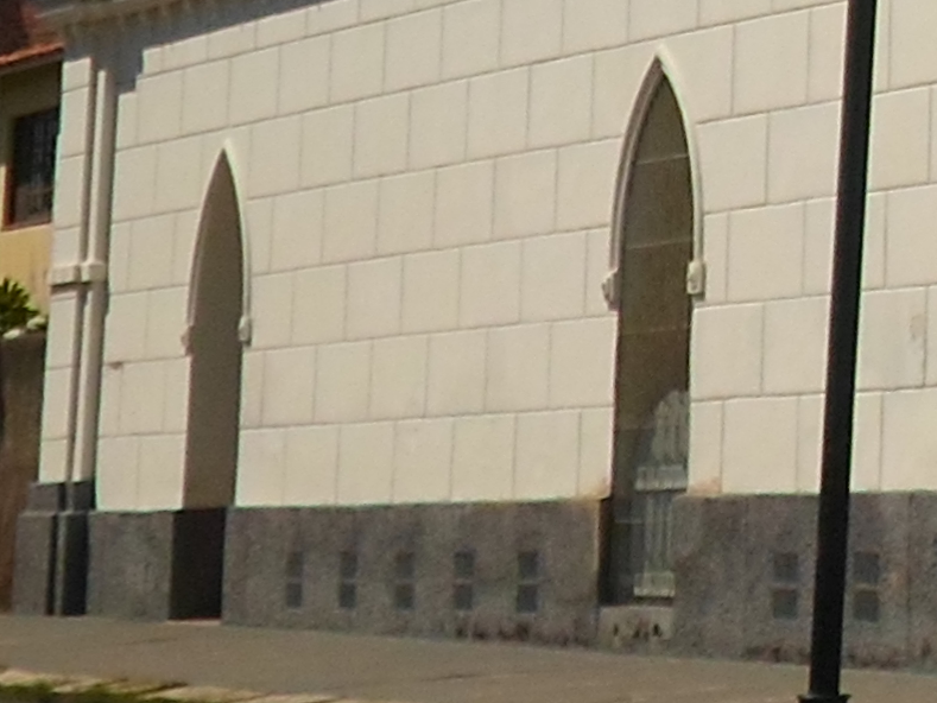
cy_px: -1152
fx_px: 5333
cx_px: 1922
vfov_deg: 7.0
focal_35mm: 197
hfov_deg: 9.4
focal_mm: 6.5
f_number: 10.7
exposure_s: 1/180
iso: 80
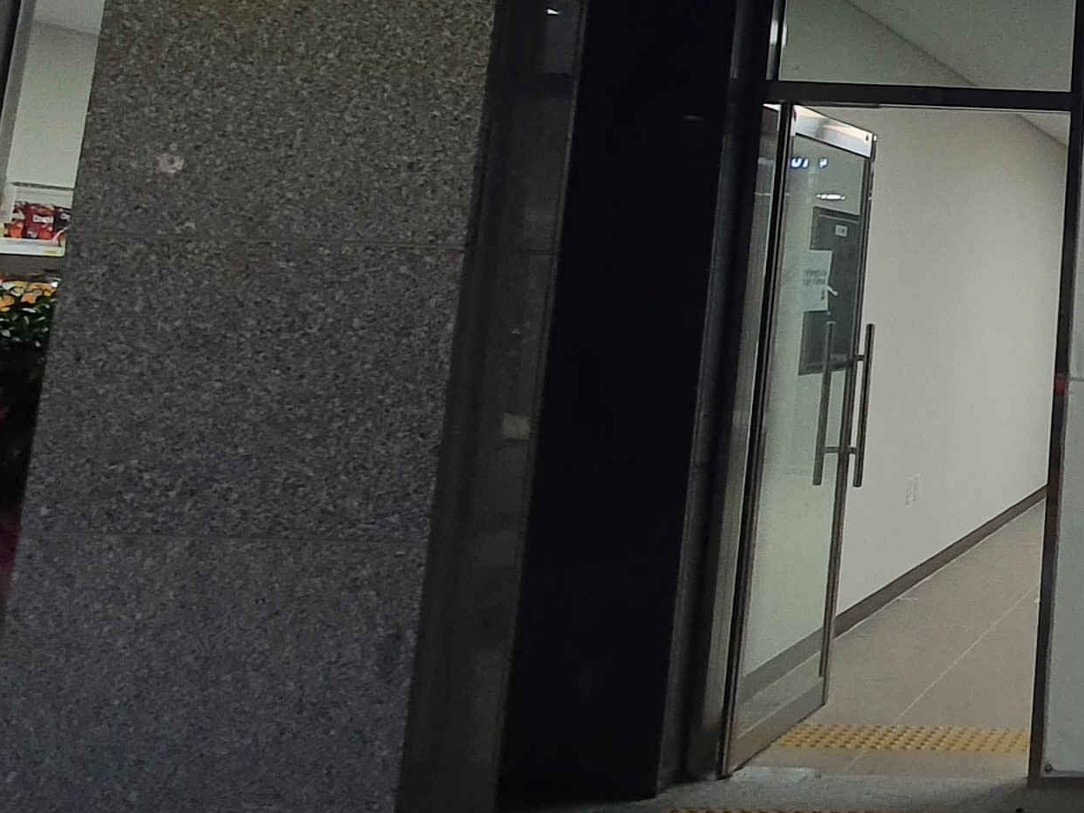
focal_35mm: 48
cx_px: 1364
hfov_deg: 31.7
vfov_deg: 28.7
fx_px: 1503
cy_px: 36
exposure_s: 1/60
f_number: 2.2
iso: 50
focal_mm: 1.8
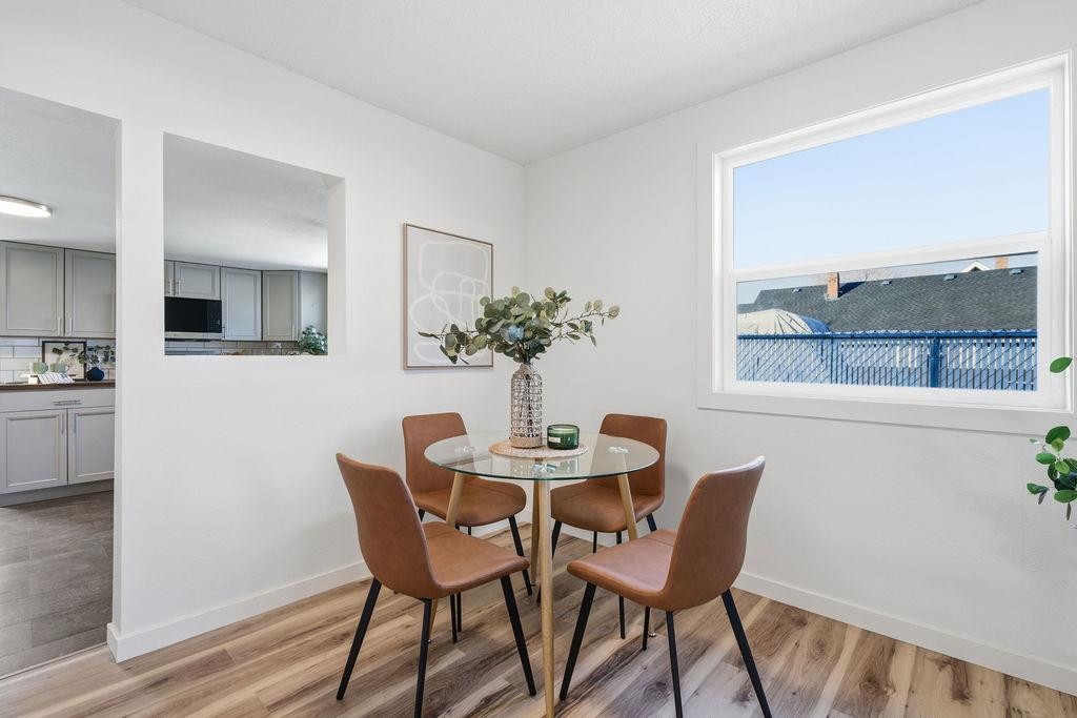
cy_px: 359
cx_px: 538
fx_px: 479
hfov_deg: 96.7
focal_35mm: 16
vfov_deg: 73.8
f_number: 8
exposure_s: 1/50
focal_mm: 16
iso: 100
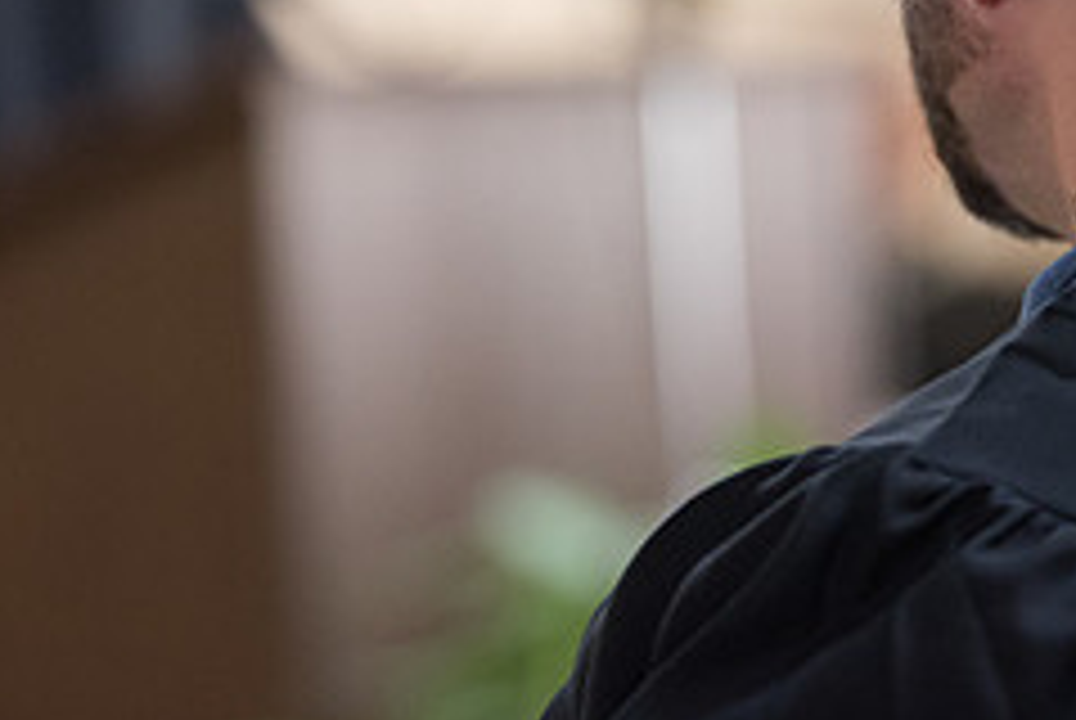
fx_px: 9426
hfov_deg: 6.5
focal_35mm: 315
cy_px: -128
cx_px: 671
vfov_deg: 4.4
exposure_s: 1/200
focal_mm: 130
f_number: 2.8
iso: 4000
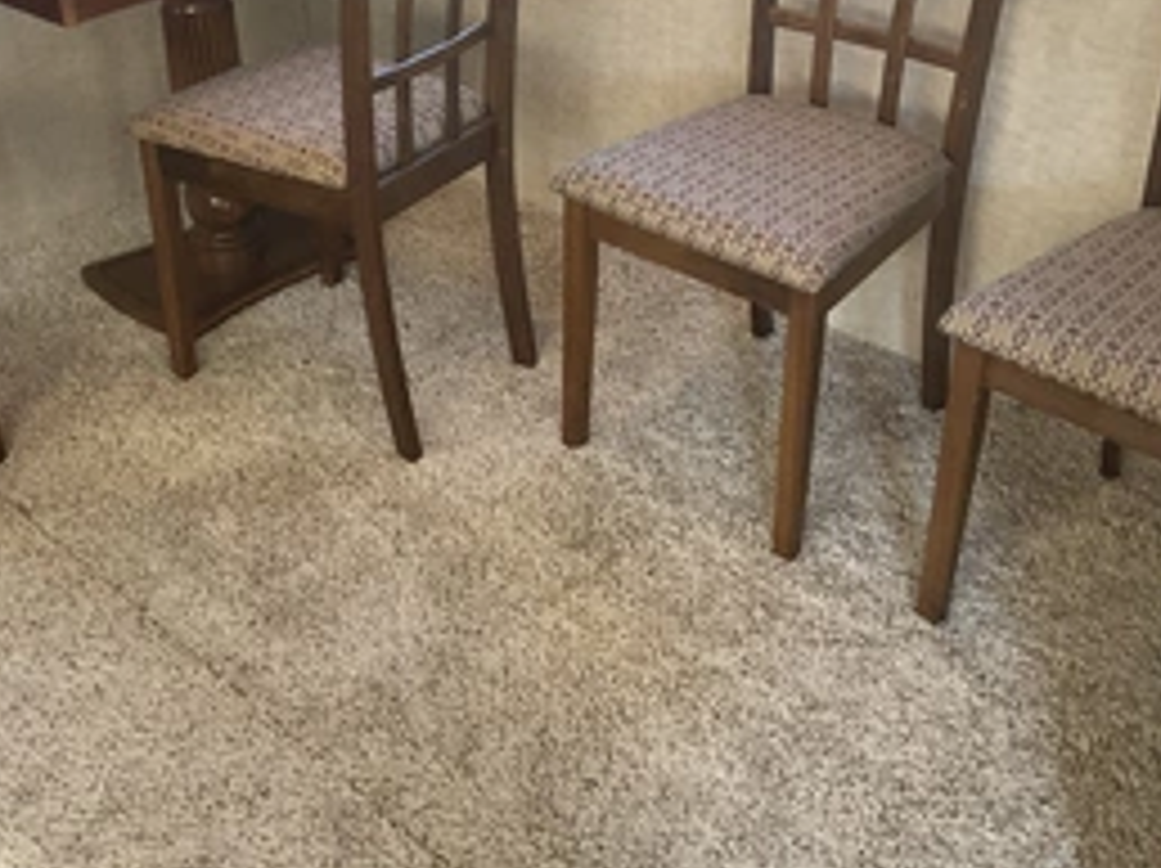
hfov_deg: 41.9
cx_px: 468
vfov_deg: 31.5
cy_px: 211
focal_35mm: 45
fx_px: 1508
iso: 100
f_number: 1.8
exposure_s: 1/60
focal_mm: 3
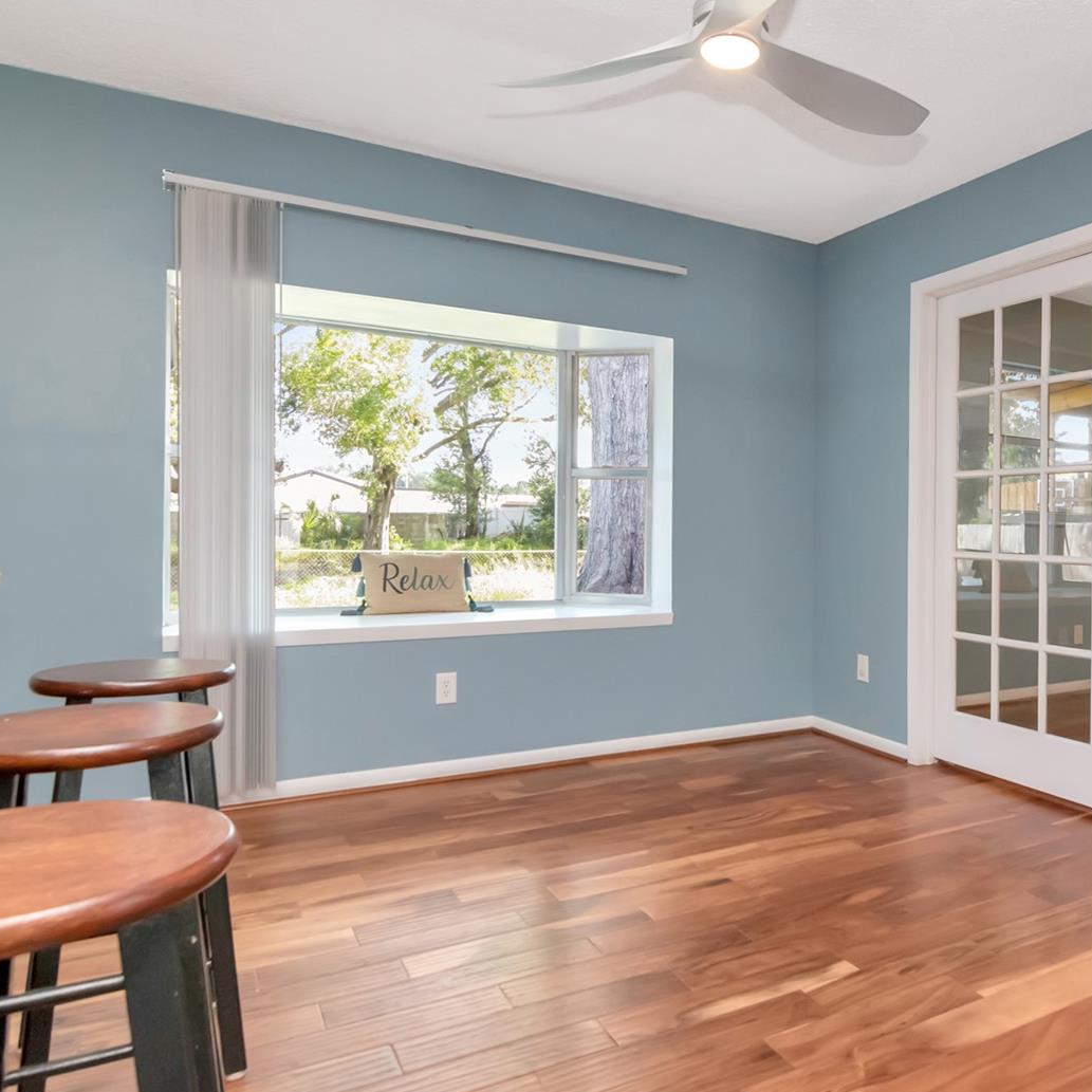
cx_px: 761
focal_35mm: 26
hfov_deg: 59.6
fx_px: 916
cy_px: 538
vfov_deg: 61.6
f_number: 7.1
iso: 2000
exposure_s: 1/125
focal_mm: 13
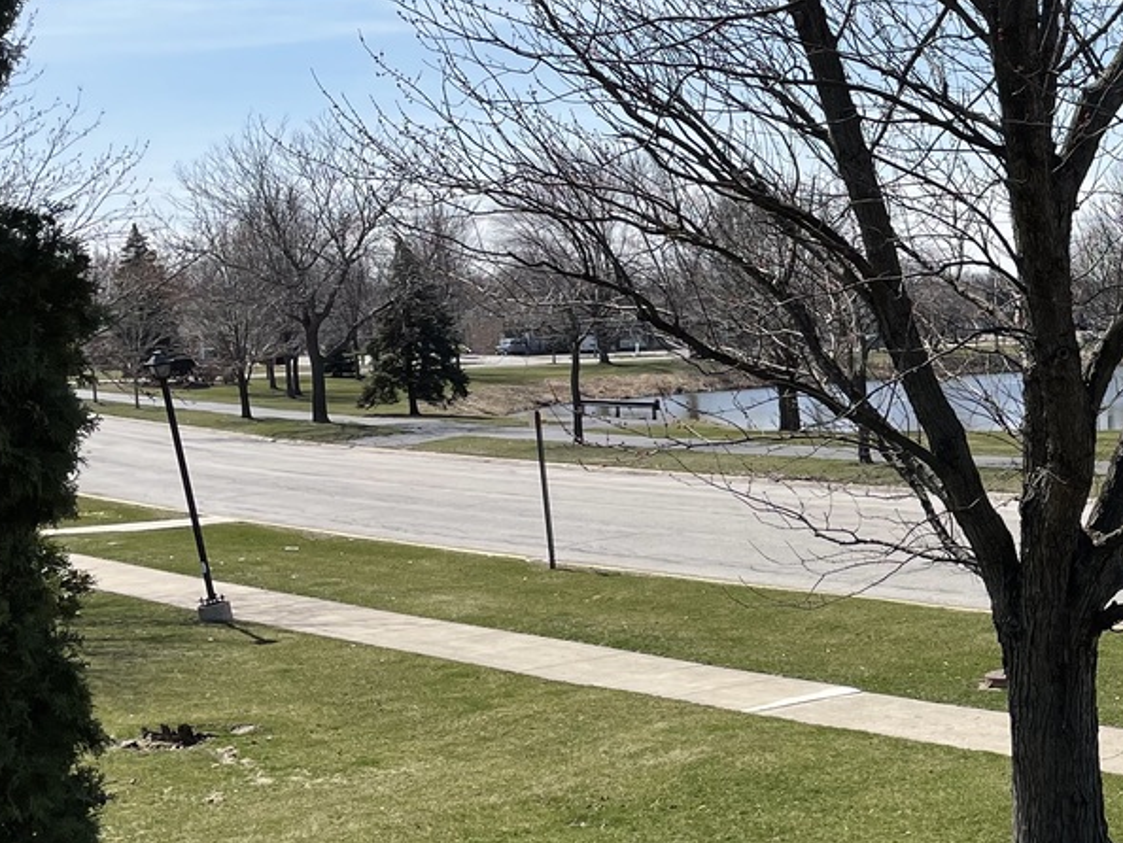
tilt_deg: -2.8
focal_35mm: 63
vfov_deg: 23.3
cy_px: 365
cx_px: 1242
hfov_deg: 27.9
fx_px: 2045
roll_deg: +1.6
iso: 32
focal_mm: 4.2
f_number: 1.6
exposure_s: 1/3731
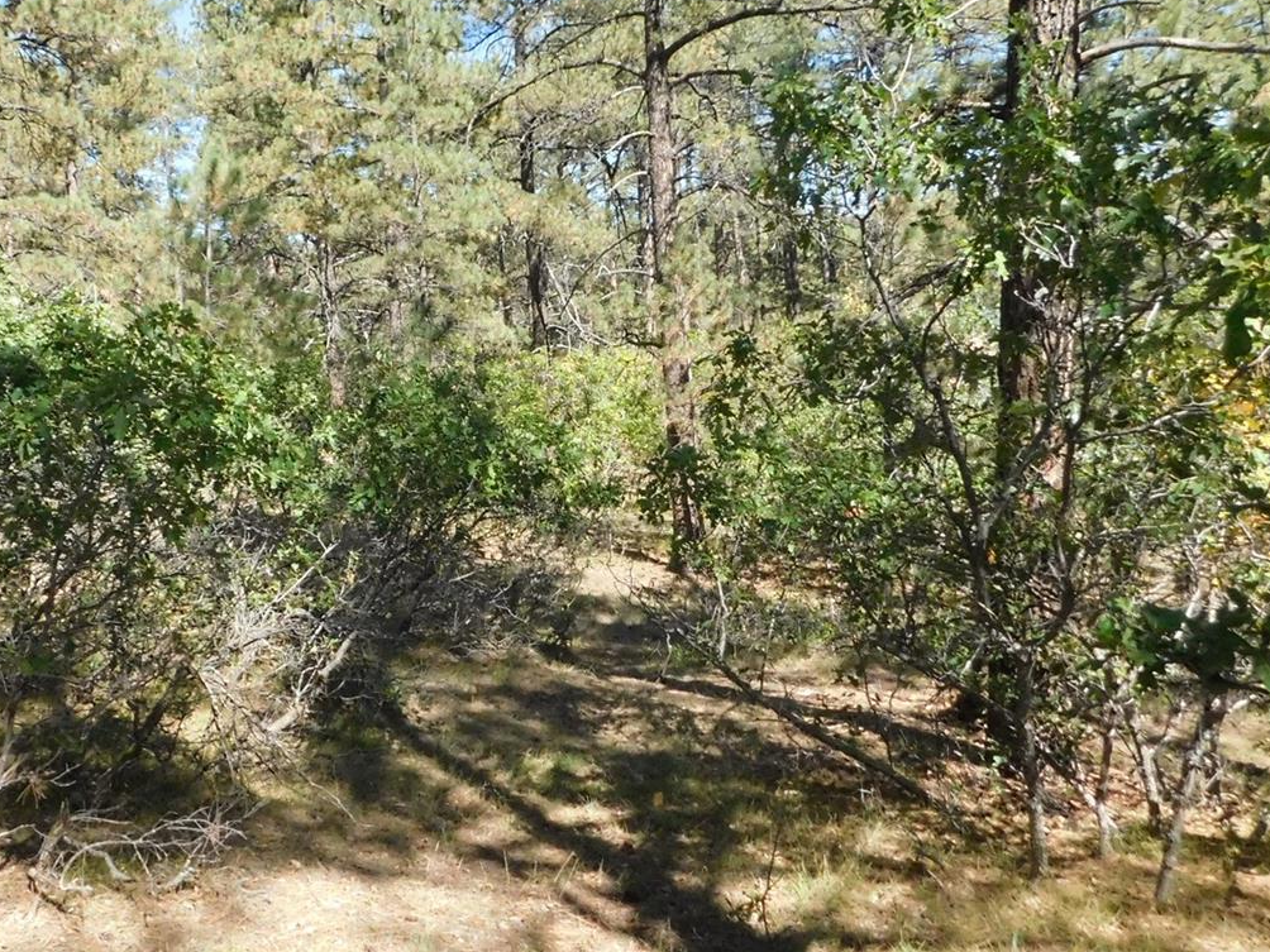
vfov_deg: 42.9
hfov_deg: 54.4
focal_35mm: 33
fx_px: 1211
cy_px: 421
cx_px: 439
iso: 800
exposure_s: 1/800
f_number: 6
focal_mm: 4
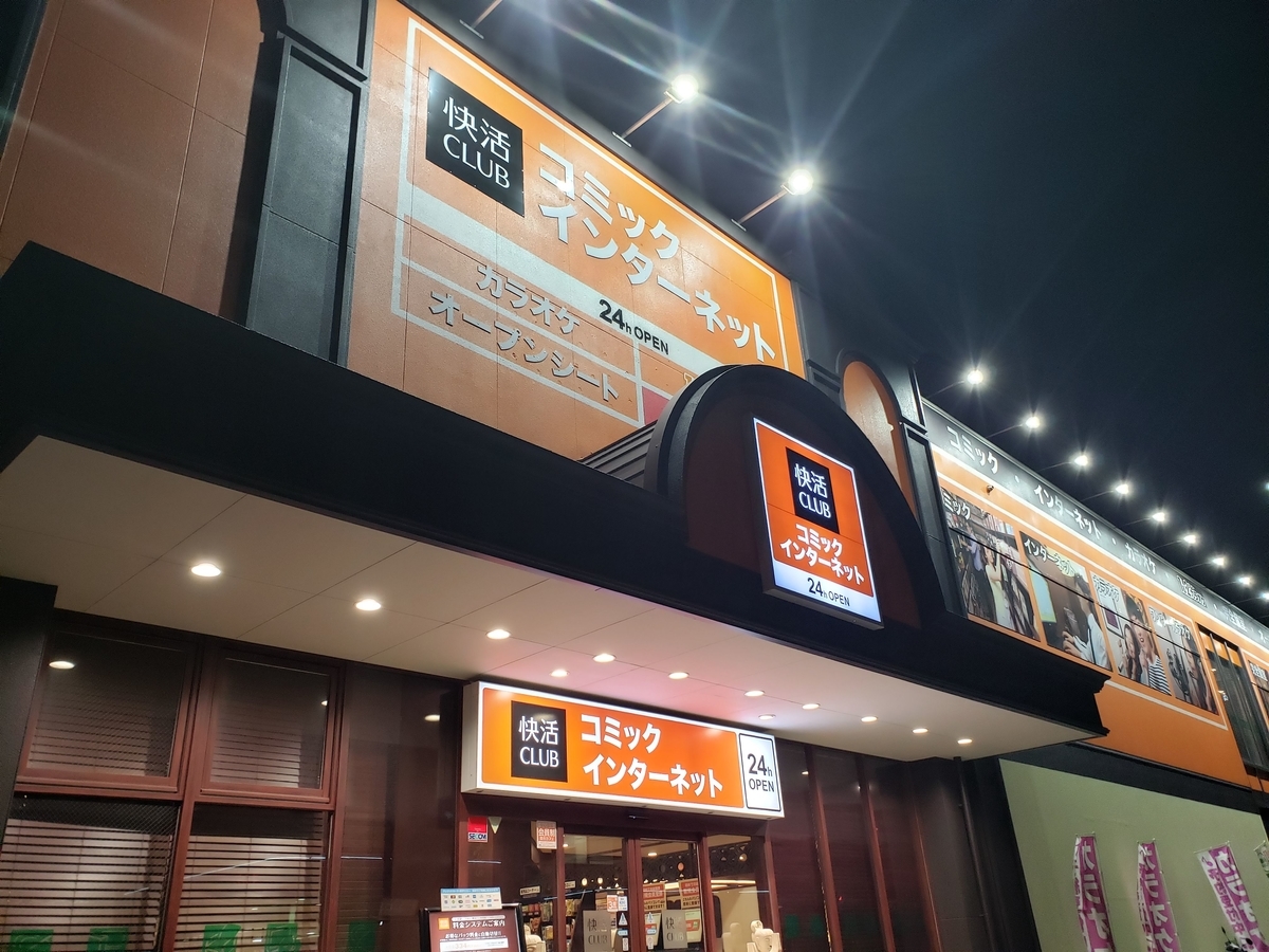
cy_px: 476
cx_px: 634
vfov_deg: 53.1
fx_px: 953
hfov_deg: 67.3
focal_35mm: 26
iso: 320
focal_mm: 4.3
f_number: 2.4
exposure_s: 1/50
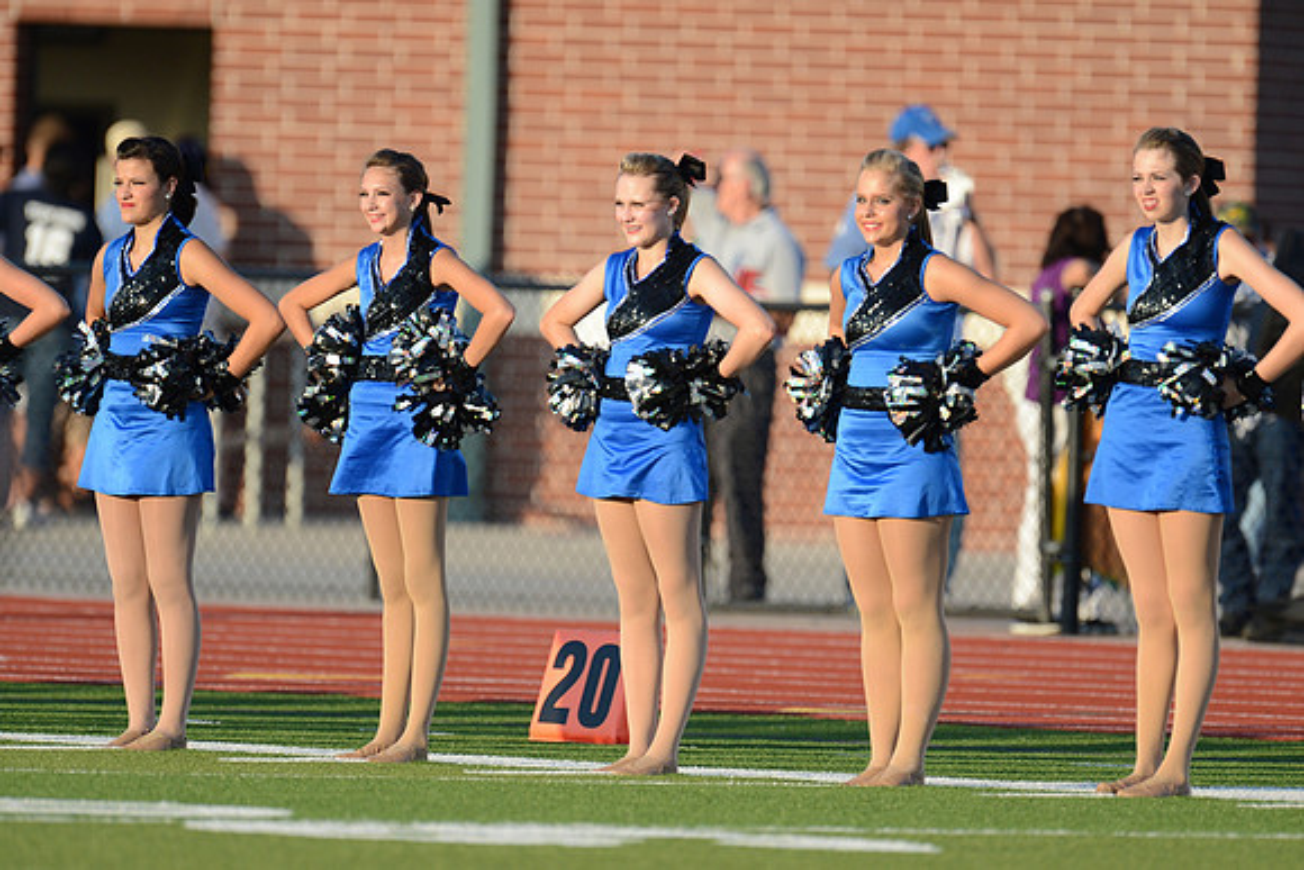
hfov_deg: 3.7
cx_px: 652
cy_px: 435
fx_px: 19926
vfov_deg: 2.5
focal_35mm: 550
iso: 800
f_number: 4
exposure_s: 1/3200
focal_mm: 550
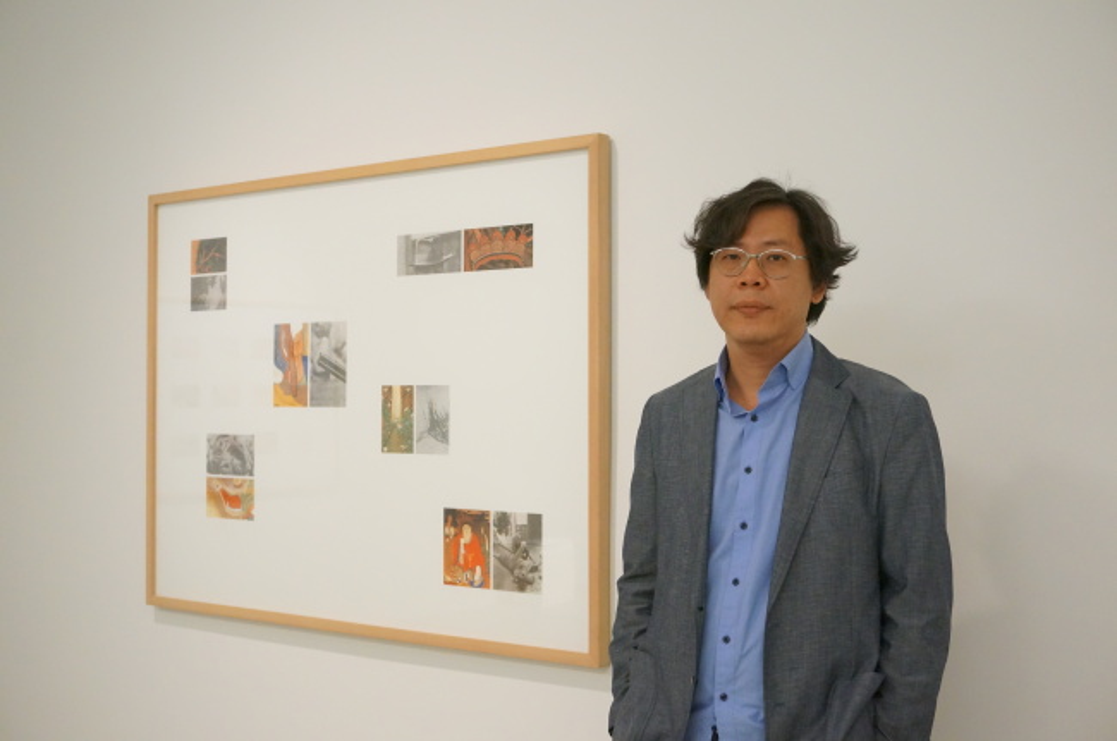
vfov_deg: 29.8
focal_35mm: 45
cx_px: 558
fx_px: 1394
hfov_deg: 43.7
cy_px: 370
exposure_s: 1/125
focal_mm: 30
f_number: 5
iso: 3200
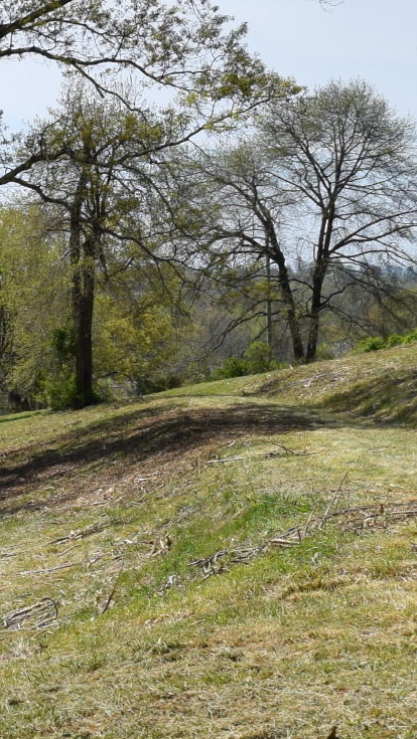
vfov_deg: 15.2
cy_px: 399
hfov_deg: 8.2
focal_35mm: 141
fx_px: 2769
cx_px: -428
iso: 200
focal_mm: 22
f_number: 10
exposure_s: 1/400
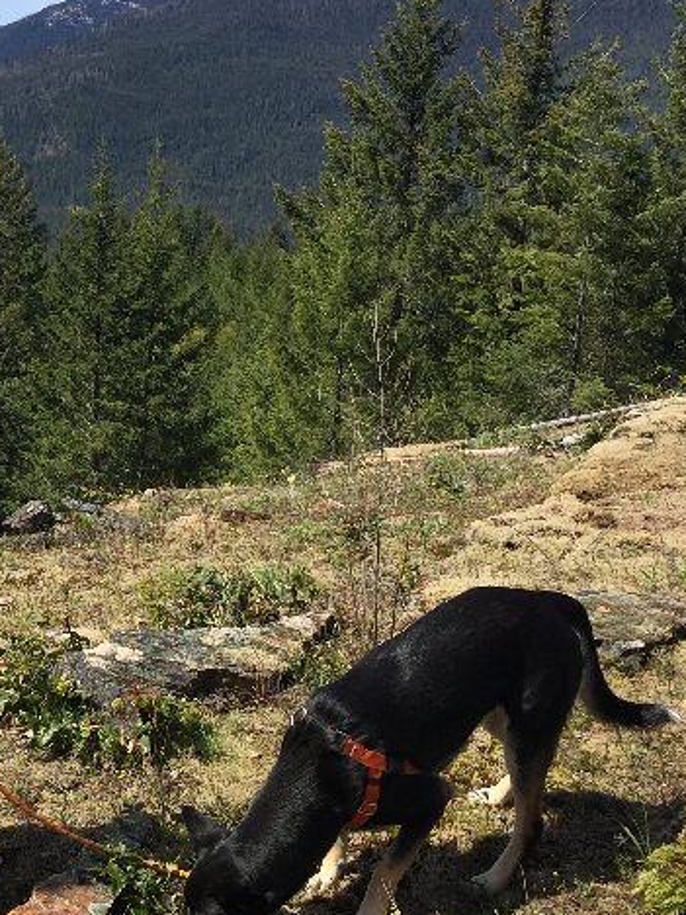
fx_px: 1506
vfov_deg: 33.7
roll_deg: -1.7
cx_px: 57
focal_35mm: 57
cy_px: 549
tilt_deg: -13.2
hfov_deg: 24.8
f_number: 2.2
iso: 32
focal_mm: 4.15
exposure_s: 1/1799
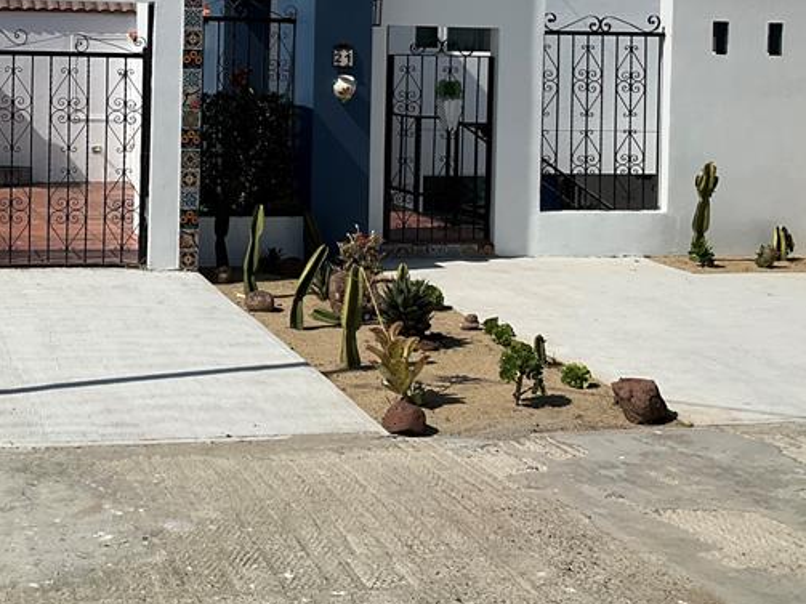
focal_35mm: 59
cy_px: 75
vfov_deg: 24.2
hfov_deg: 31.8
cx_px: 152
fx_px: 1373
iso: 25
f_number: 1.8
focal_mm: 3
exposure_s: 1/4785
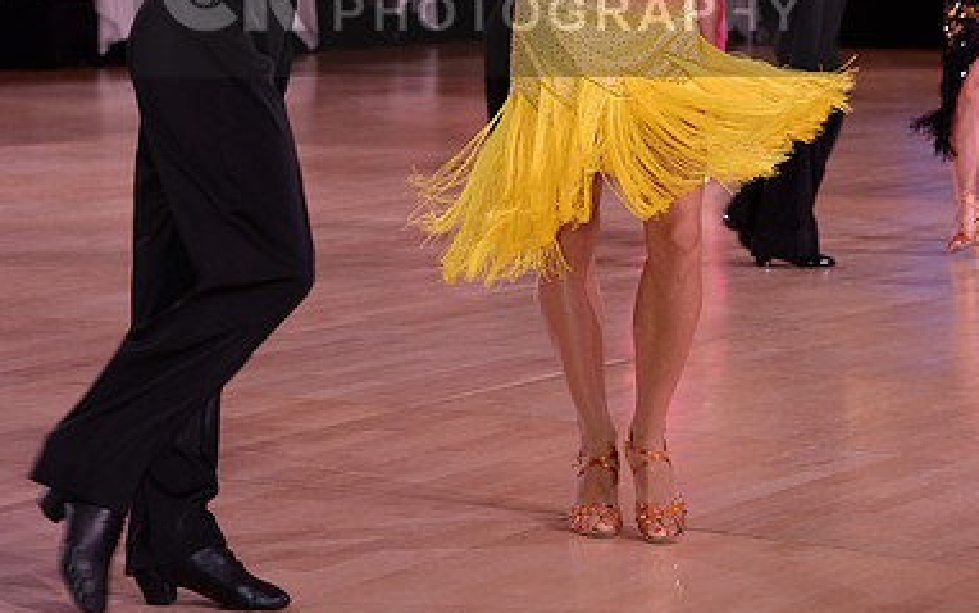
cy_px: -8
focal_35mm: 142
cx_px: 488
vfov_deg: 9.2
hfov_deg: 14.7
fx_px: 3790
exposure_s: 1/250
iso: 2000
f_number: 5.6
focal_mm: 92
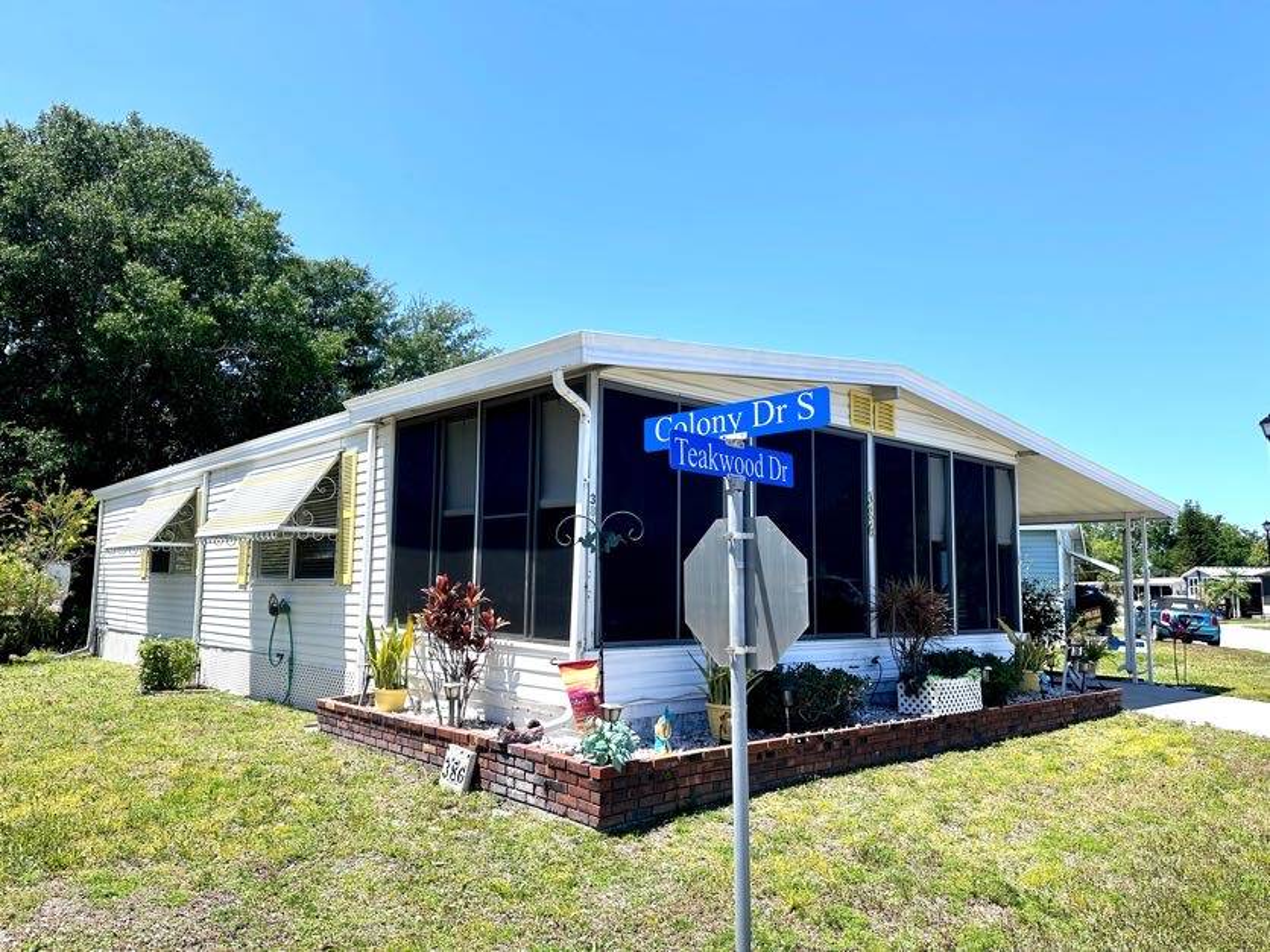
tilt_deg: +5.8
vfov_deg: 56.8
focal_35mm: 24
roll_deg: -1.2
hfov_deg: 71.6
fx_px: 881
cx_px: 635
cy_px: 476
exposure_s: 1/3472
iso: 80
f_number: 1.78
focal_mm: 6.86
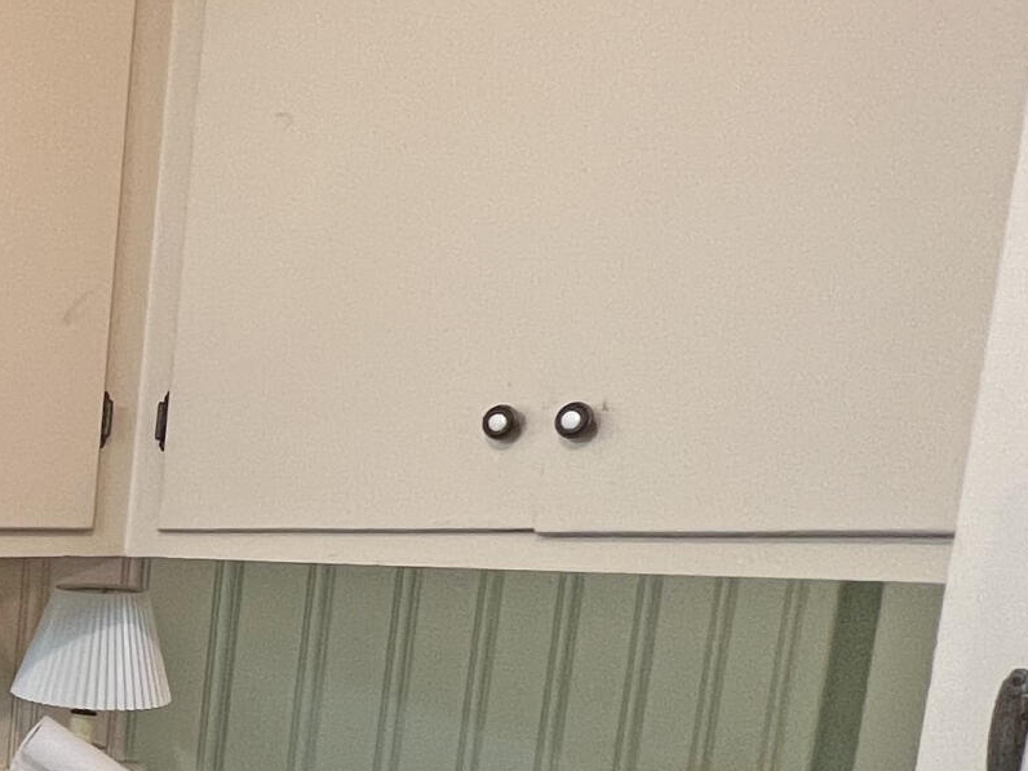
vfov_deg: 27.8
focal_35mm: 49
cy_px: 780
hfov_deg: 24.8
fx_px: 1455
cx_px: -664
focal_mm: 1.57
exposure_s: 1/60
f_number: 1.8
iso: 250
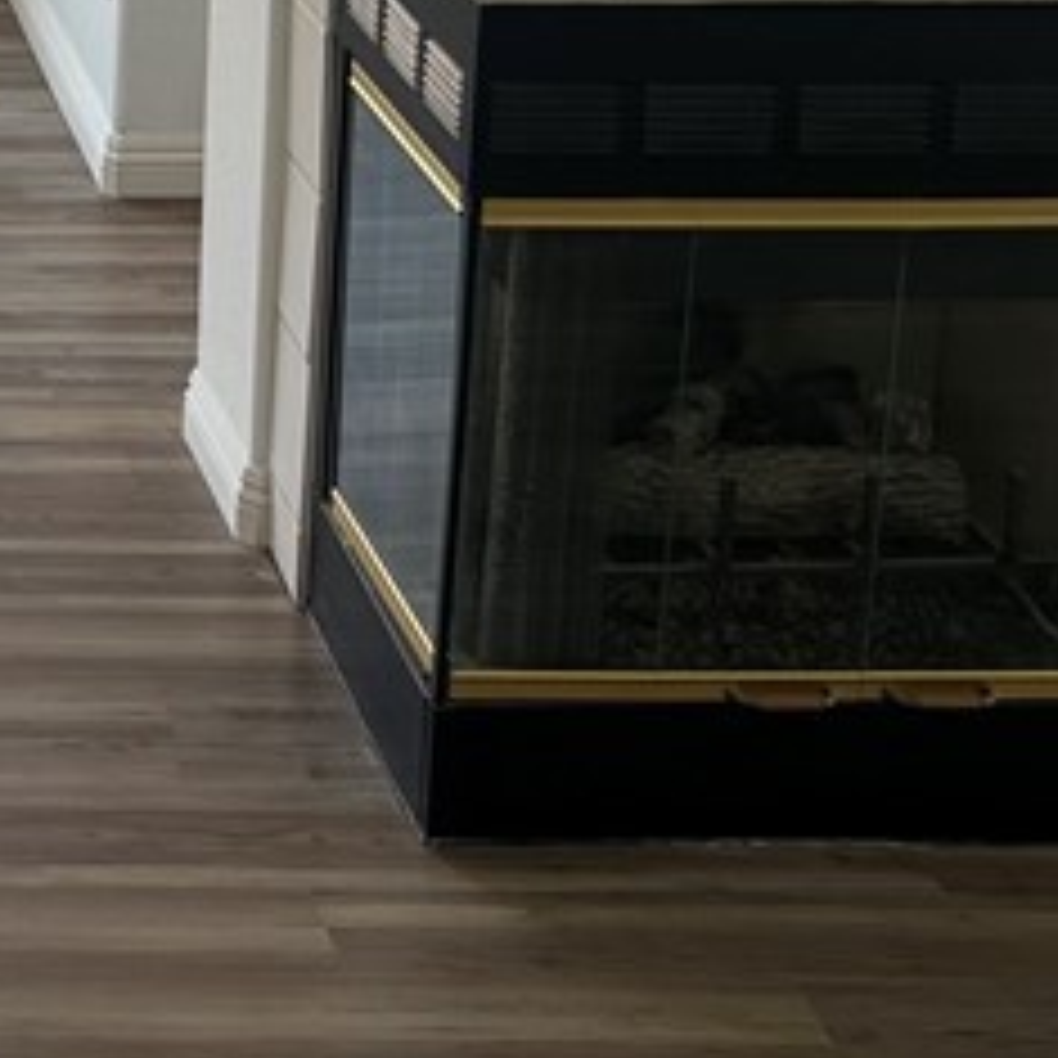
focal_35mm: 100
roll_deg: +0.3
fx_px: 3458
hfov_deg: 16.0
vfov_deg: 16.6
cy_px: -248
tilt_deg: -13.2
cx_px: -518
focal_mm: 5.7
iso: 40
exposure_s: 1/242
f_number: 1.5
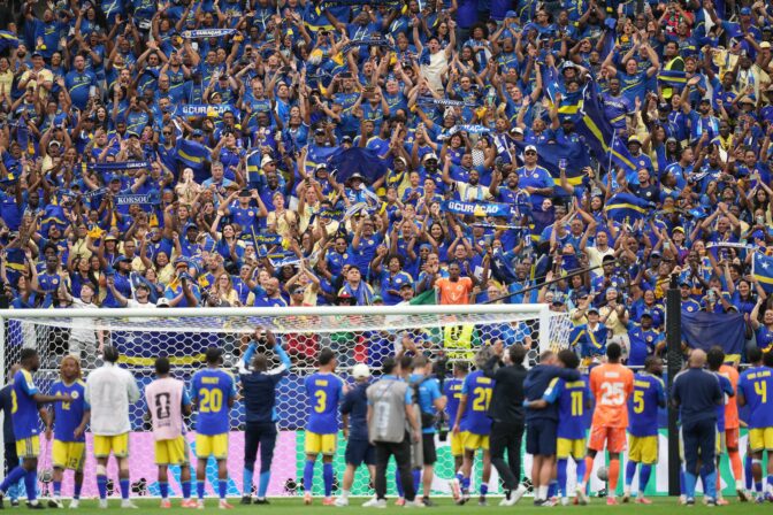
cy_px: 258
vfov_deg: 3.4
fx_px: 8588
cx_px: 386
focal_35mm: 400
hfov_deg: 5.2
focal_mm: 400
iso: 2000
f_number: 2.8
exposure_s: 1/2500
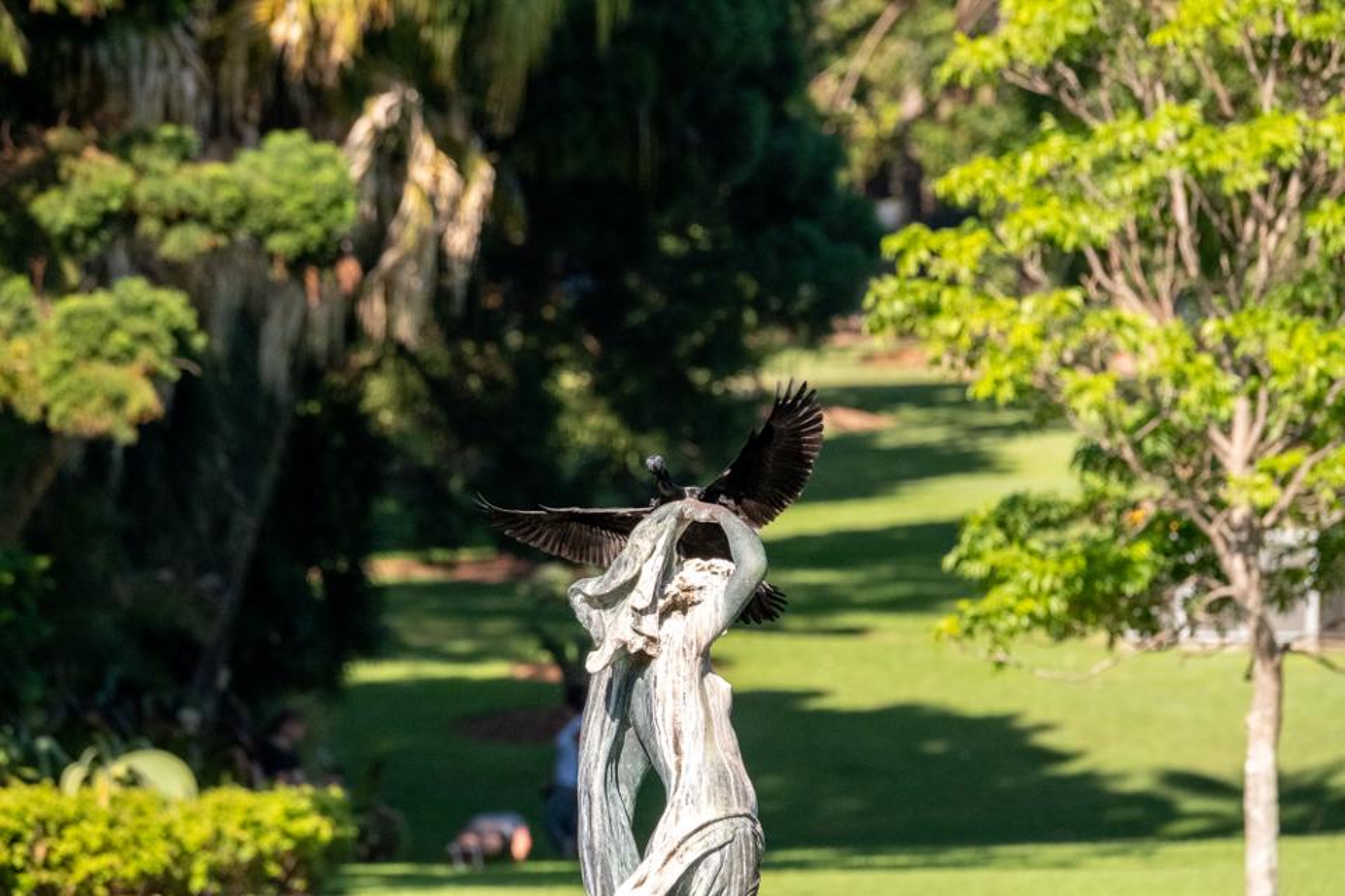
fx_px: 14644
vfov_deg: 3.5
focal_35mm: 392
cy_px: 448
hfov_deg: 5.3
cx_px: 672
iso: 1250
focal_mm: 261.2
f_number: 7.1
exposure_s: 1/1600
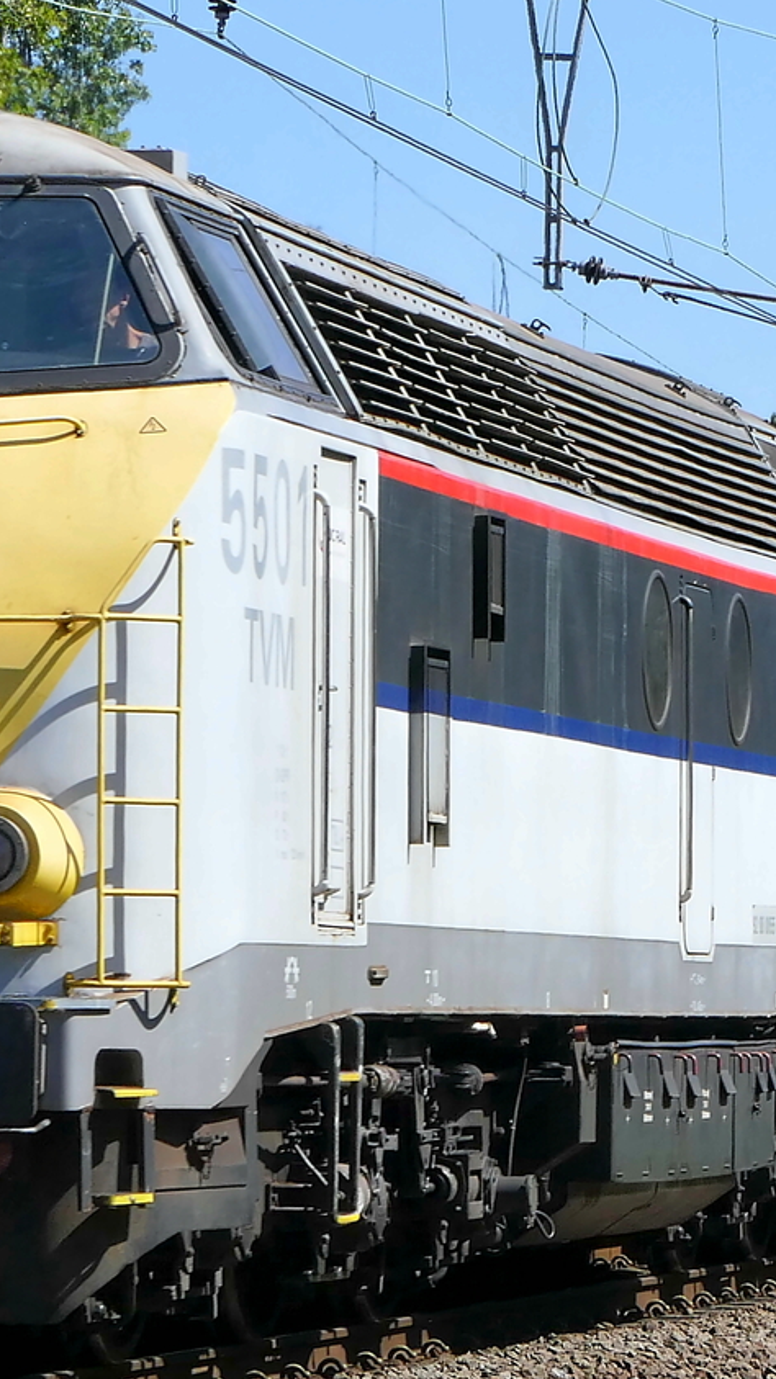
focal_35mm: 161
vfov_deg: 13.4
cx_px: 309
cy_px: 654
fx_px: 5891
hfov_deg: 7.5
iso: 250
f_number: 6.3
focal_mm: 29.8
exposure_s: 1/800
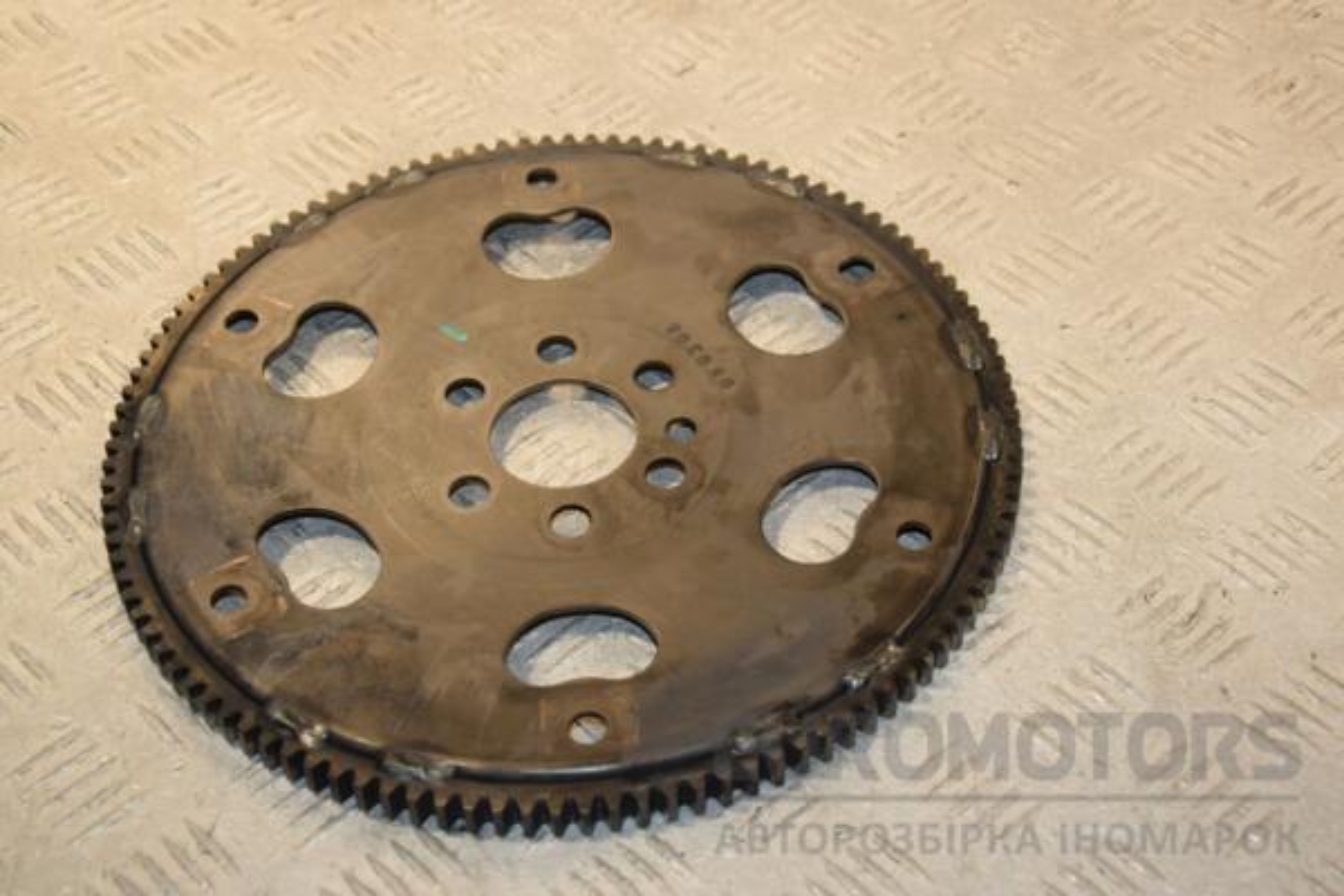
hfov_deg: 31.9
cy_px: 448
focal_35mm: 63
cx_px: 672
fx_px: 2352
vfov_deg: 21.6
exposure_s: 1/200
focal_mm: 42
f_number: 5.6
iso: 800
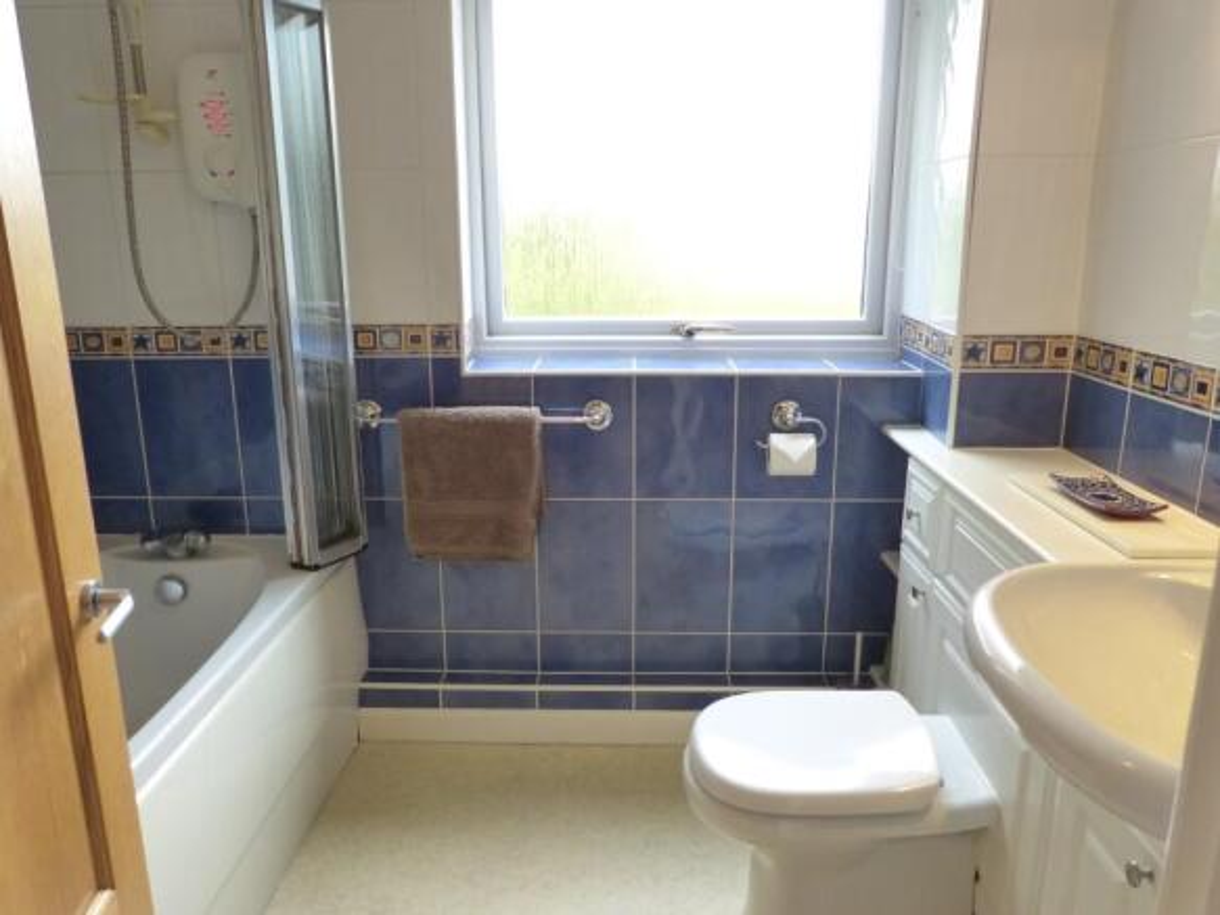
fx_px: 881
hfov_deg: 69.4
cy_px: 458
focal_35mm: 25
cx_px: 610
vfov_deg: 54.9
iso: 400
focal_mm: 4.5
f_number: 3.5
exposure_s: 1/60
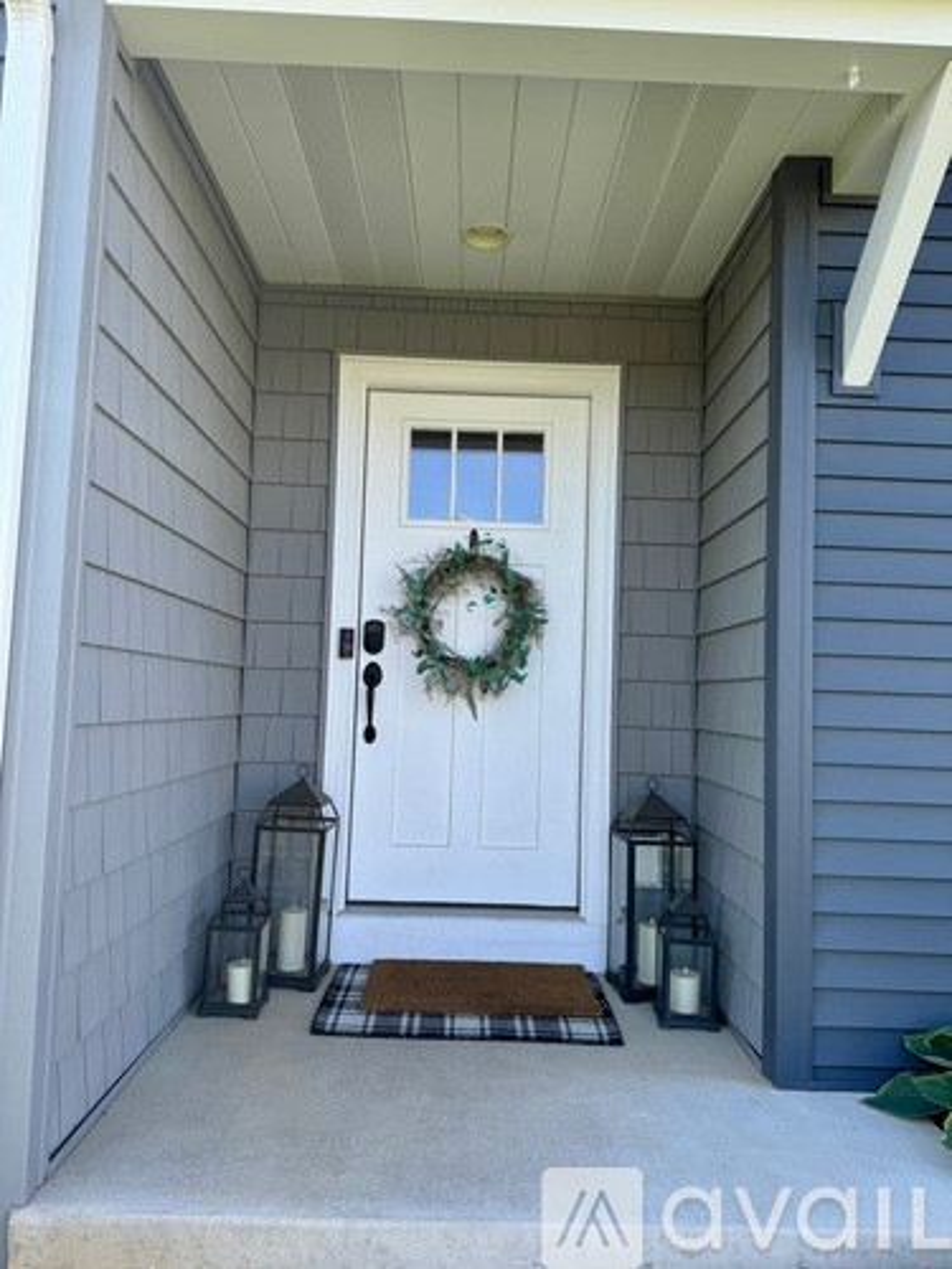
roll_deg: -1.5
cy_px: 634
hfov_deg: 56.8
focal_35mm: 24
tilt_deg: +3.8
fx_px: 880
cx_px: 476
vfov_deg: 71.6
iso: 80
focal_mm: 6.76
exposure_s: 1/707
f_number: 1.78
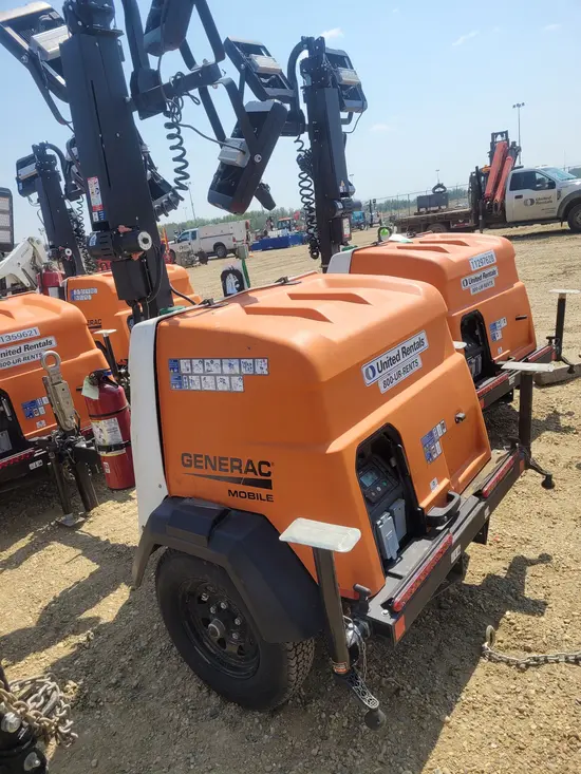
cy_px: 387
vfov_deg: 67.3
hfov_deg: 53.1
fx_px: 582
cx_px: 290
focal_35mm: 26
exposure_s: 1/2586
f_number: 1.8
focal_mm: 5.4
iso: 40
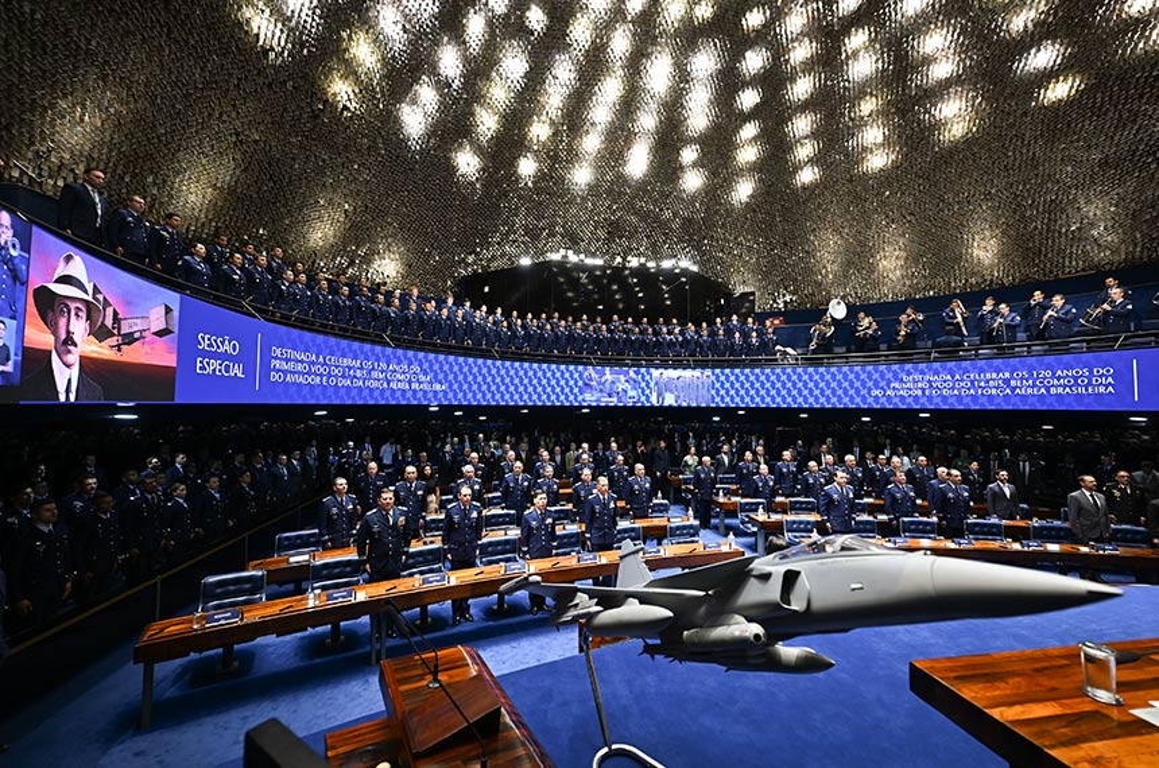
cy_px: 384
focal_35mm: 14
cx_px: 580
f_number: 2.8
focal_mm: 14
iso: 1000
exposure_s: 1/100
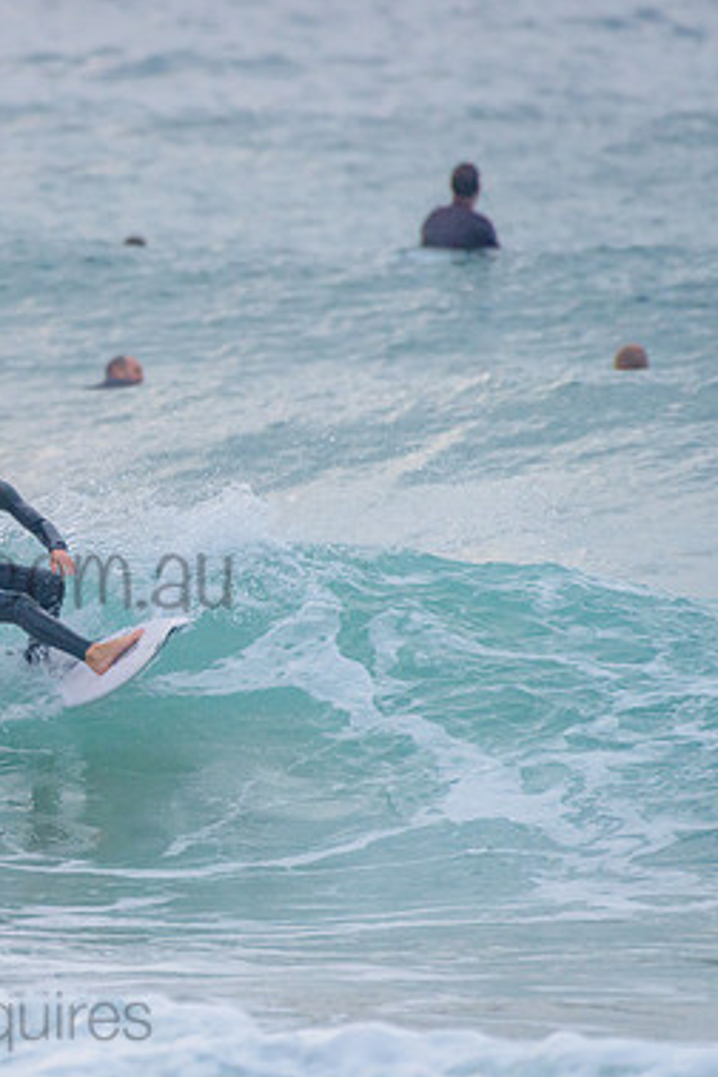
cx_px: -94
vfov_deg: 2.2
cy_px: 532
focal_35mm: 941
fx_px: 28149
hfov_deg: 1.5
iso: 640
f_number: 5.6
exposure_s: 1/1600
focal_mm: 500
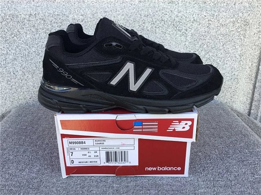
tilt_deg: -20.8
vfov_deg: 45.4
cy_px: 98
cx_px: 130
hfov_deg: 58.4
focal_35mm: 31
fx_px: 234
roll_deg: +0.2
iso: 32
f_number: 2.4
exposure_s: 1/100
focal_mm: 3.3
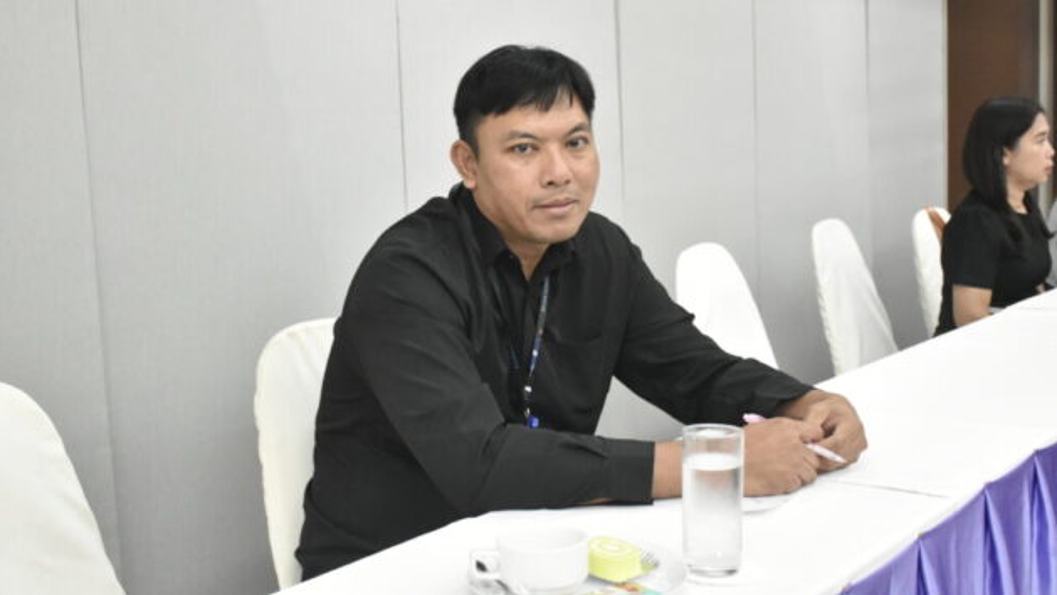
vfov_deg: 24.9
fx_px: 1345
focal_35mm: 48
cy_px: 238
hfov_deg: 42.9
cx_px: 534
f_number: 4.5
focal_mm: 30
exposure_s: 1/200
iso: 4000
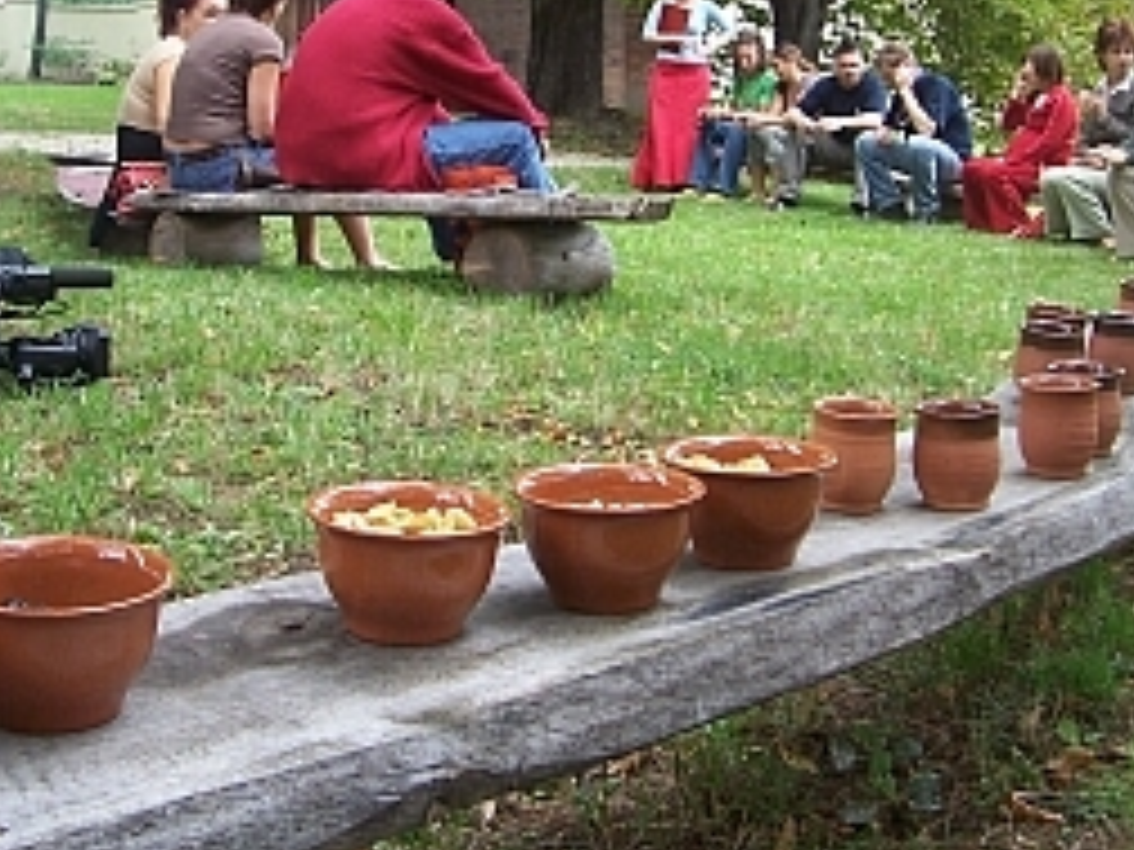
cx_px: 585
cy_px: 229
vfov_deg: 26.7
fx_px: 1769
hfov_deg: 35.5
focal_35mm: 54
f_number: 2.7
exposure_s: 1/90
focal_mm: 5.6
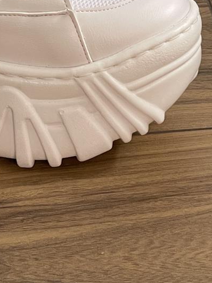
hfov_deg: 7.6
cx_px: -54
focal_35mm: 193
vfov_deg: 10.0
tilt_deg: -25.1
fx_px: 1577
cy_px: -93
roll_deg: +3.9
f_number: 2.2
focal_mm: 7.5
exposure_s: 1/67
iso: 160
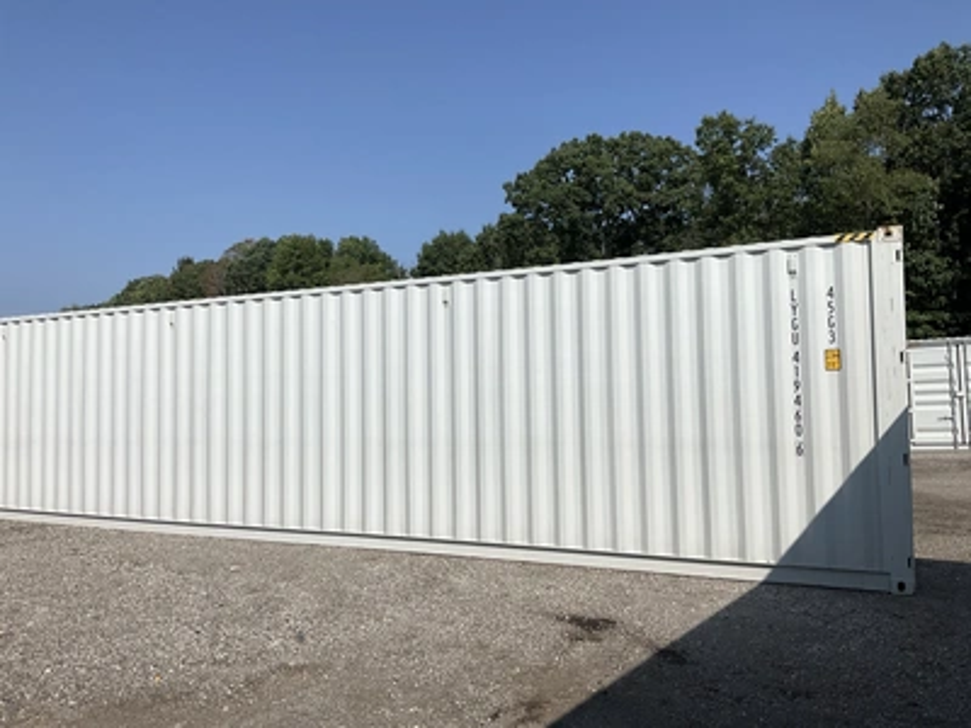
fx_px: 813
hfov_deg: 61.7
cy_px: 364
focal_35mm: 29
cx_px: 486
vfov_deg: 48.2
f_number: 1.8
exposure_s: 1/4405
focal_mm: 3
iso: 25
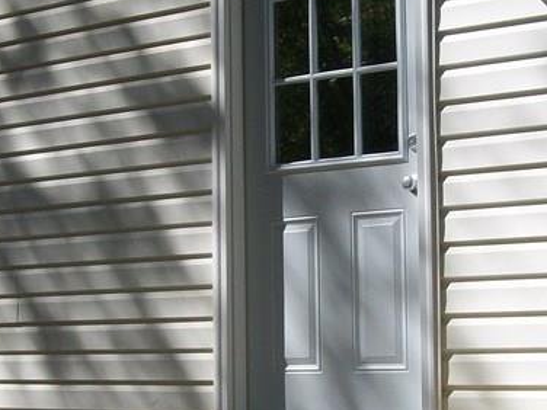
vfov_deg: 15.1
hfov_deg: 20.0
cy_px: 279
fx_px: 1549
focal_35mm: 98
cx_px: 199
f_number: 4.8
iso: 64
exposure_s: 1/500
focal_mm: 6
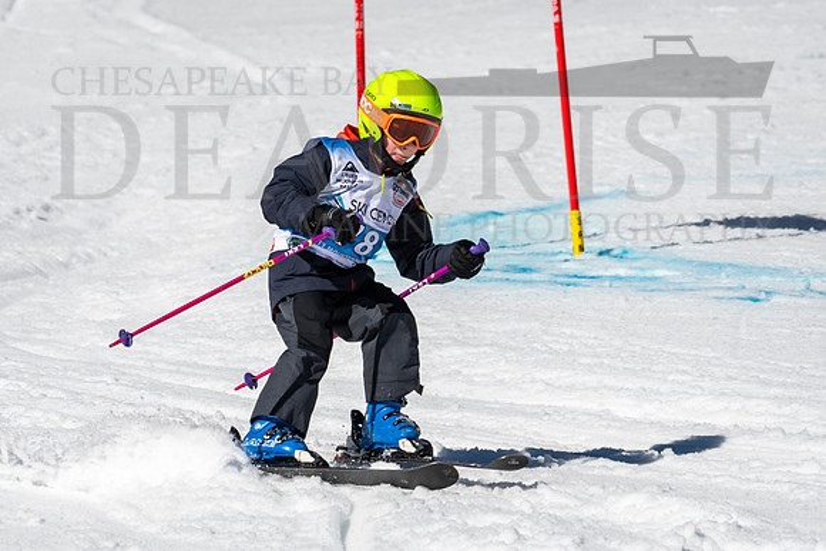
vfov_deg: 1.6
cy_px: 277
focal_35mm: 851
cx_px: 336
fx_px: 19535
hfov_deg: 2.4
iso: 200
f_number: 8
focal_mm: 400
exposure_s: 1/2000
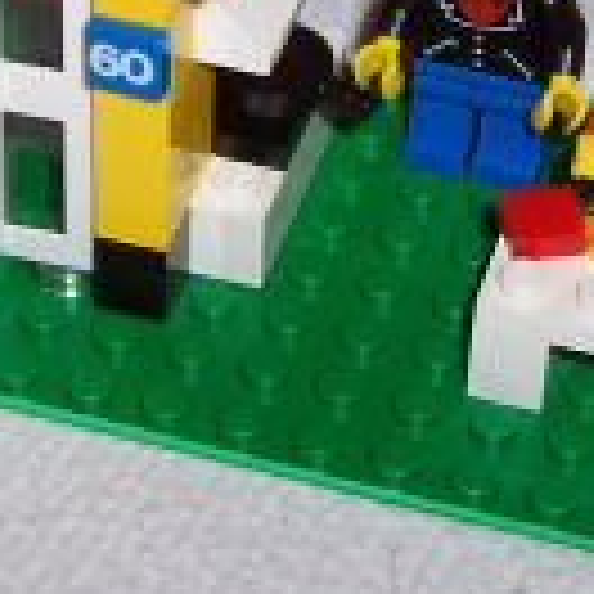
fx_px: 2990
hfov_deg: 11.3
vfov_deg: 11.1
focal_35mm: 154
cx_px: 189
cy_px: -155
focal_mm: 7
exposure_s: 1/60
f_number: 3
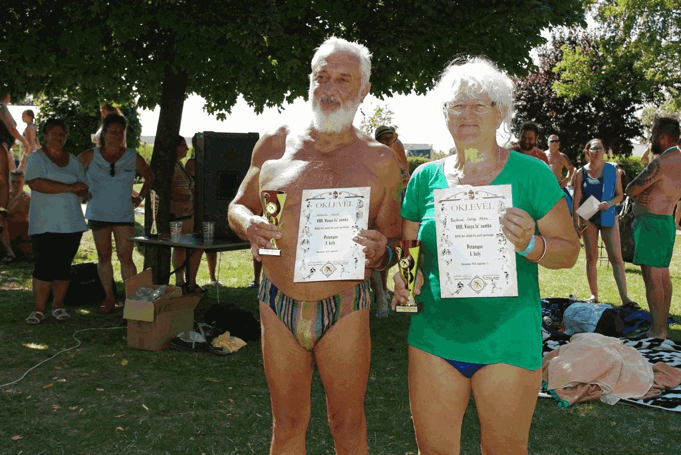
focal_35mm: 46
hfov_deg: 42.7
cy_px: 228
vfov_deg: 29.3
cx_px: 340
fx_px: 871
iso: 100
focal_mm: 30.63
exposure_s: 1/180
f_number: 6.7
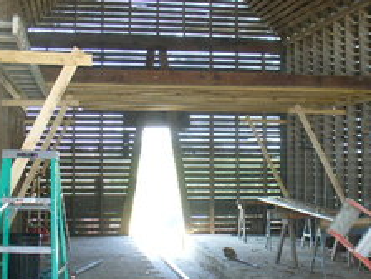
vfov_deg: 22.2
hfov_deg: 29.3
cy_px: 111
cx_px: 227
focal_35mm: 66
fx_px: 707
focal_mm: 6.1
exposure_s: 1/25
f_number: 2.8
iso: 100
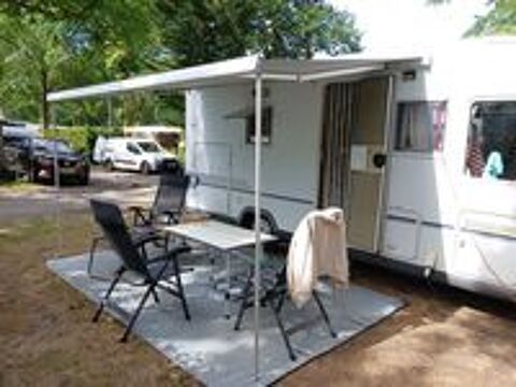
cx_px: 258
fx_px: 388
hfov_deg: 67.3
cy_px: 194
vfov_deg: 53.1
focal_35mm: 26
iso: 20
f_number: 1.8
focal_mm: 3.98
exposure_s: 1/185
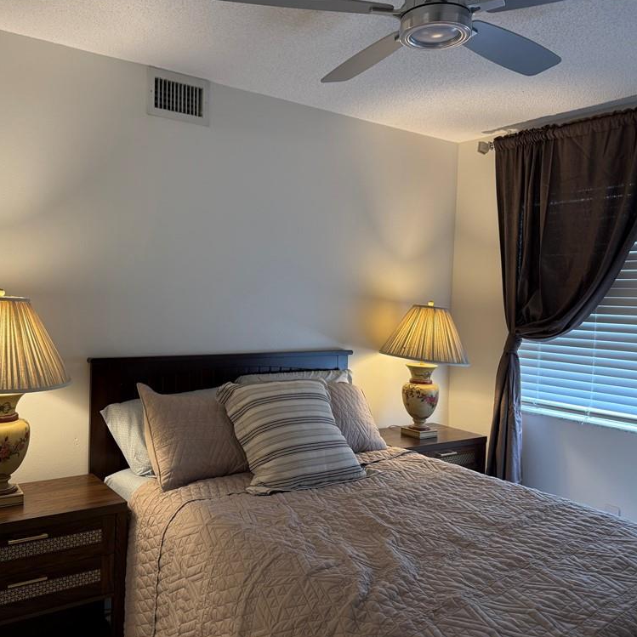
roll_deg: -1.6
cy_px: 322
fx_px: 604
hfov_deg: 55.4
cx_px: 270
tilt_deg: -0.8
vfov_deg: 55.6
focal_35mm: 29
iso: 160
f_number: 1.78
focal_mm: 6.76
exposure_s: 1/60
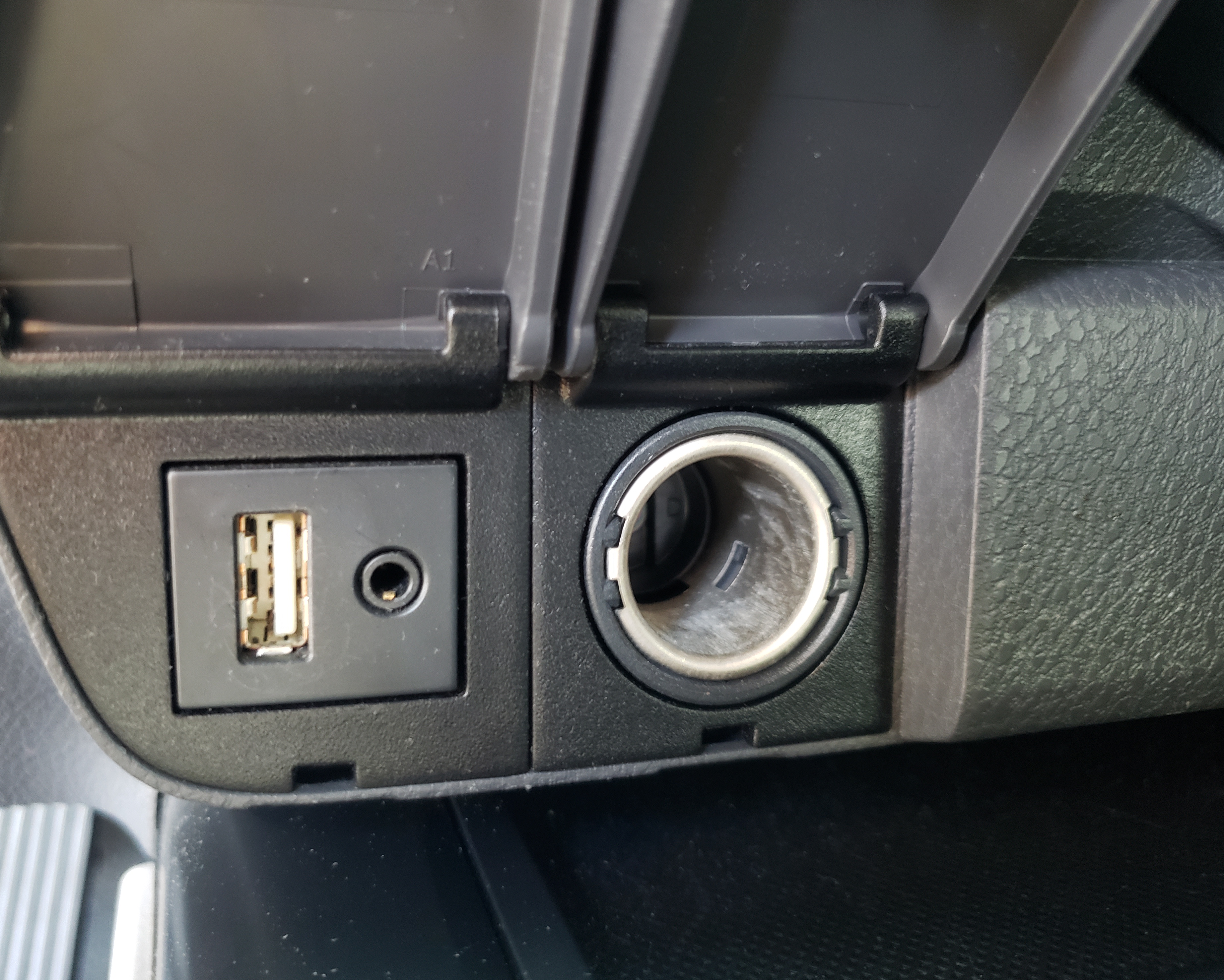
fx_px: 1014
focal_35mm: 28
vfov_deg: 51.5
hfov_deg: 62.1
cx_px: 566
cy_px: 476
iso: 320
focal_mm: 4.3
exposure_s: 1/10
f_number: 1.5
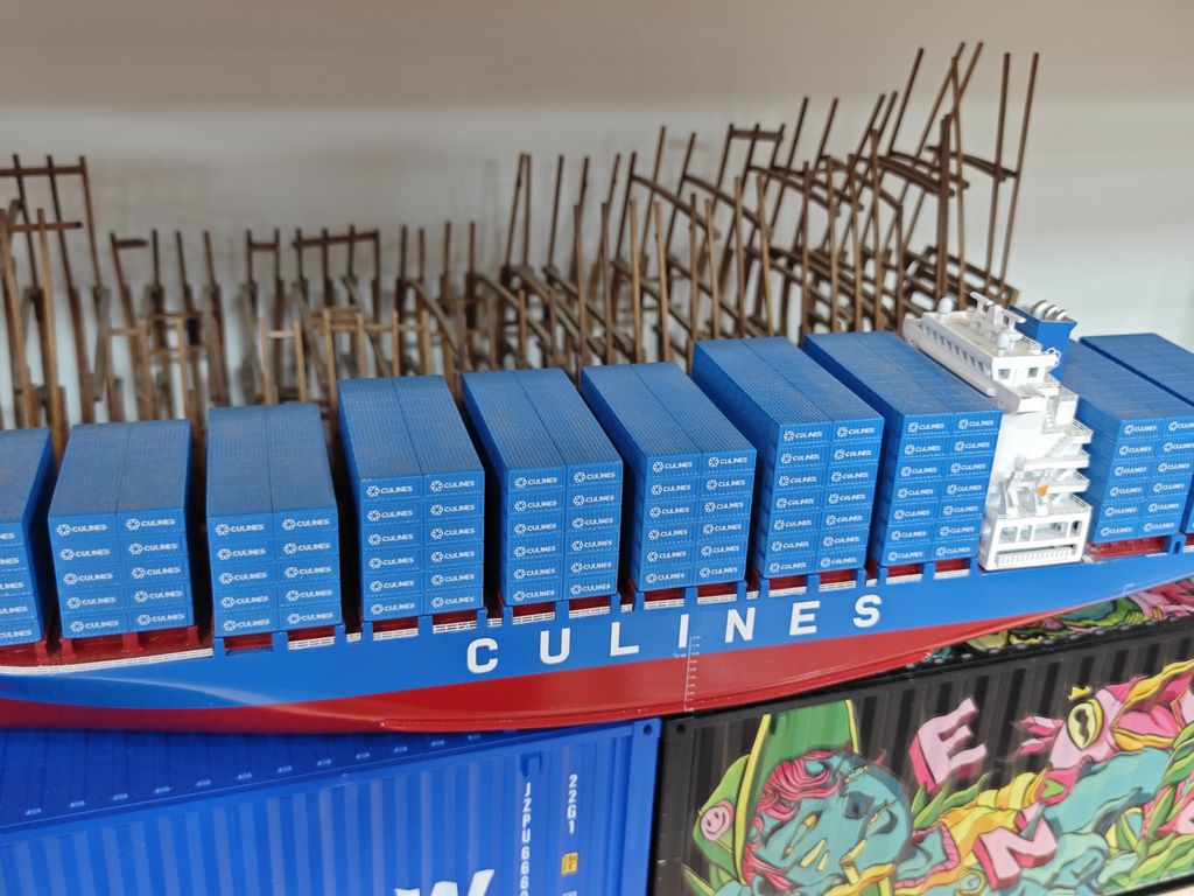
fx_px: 1207
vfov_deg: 40.7
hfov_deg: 52.6
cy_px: 448
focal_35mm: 35
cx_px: 597
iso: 400
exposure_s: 1/50
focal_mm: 8.7
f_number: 1.9
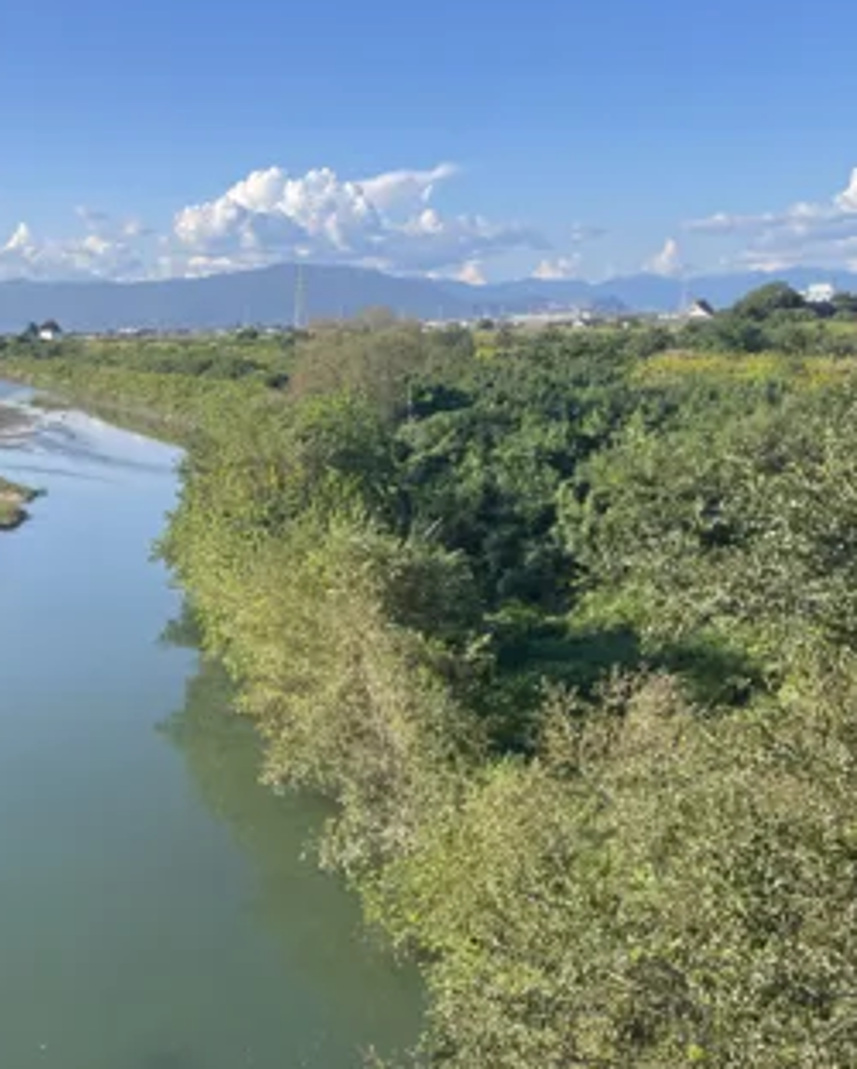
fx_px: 1235
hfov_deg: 36.9
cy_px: 579
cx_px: 171
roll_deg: +0.3
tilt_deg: -12.0
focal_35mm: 39
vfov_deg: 46.8
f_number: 1.6
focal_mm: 4.2
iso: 32
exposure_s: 1/1887
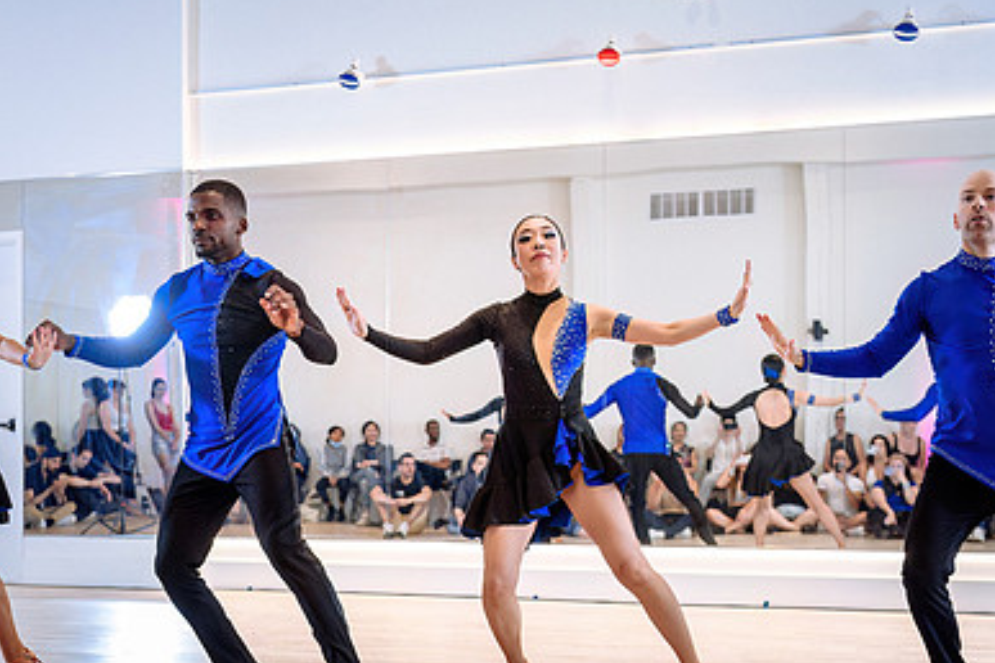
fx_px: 1492
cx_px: 450
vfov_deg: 24.9
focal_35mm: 54
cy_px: 443
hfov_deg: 36.8
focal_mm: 36
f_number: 2.8
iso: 1600
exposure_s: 1/250
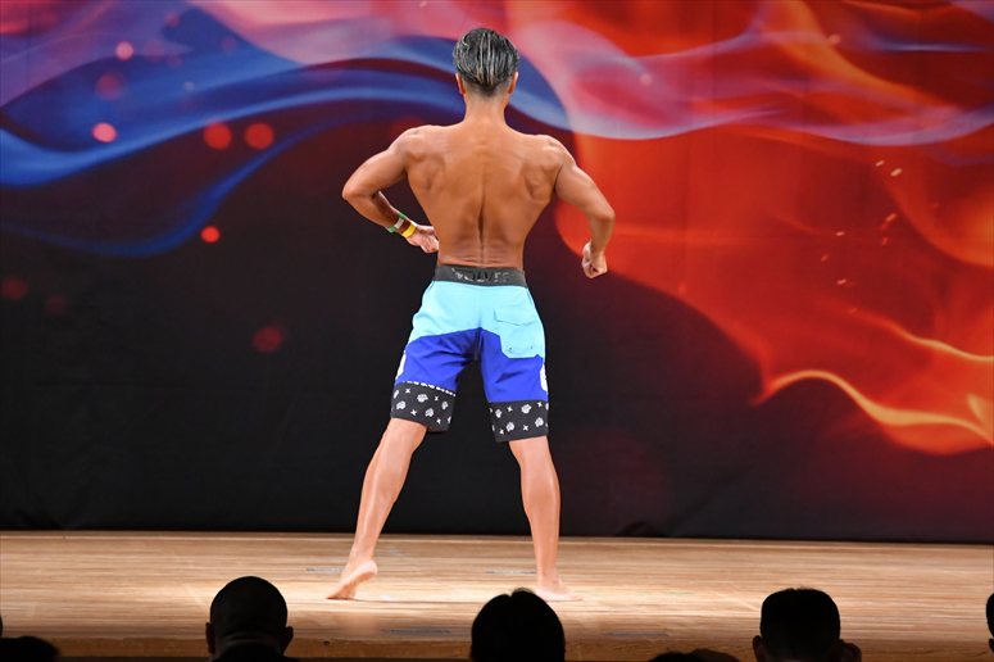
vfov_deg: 5.7
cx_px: 497
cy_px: 331
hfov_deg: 8.6
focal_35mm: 240
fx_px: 6624
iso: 3200
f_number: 5.6
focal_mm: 160
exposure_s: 1/400
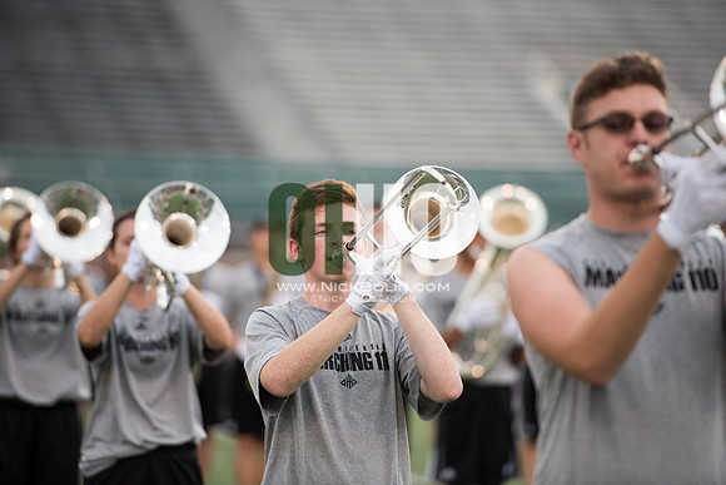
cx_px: 363
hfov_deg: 10.3
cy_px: 242
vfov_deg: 6.9
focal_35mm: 200
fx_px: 4034
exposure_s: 1/1250
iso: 1000
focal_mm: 200
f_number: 2.8
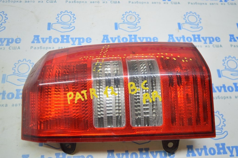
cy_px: 79
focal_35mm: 36
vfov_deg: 36.8
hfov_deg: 53.2
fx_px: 238
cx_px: 119
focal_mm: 24
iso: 400
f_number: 4
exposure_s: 1/40
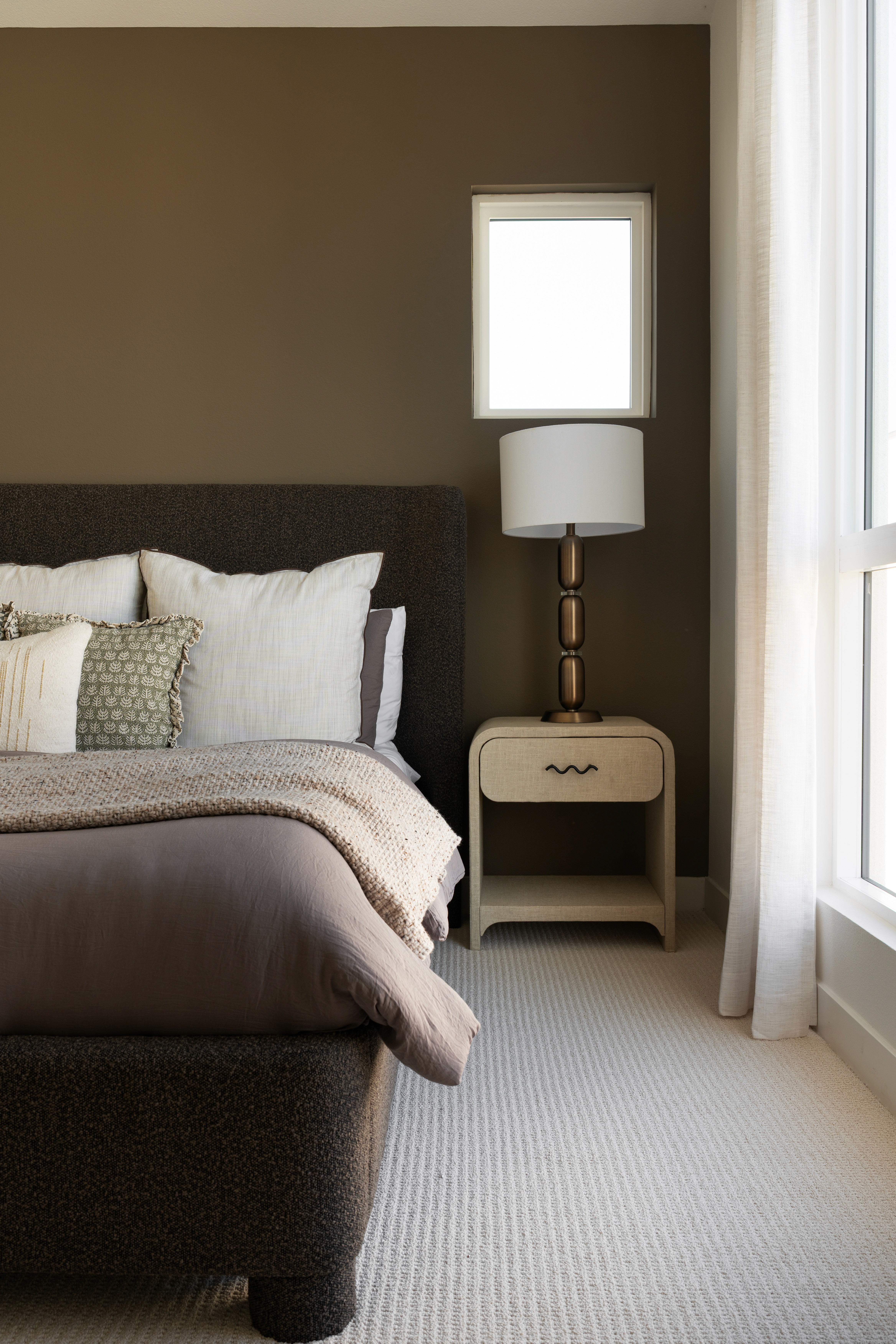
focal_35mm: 31
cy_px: 672
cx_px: 448
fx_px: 1157
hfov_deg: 42.3
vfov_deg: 60.3
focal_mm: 31
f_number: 8
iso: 160
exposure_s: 1/15
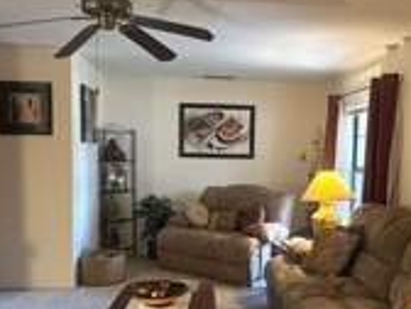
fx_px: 475
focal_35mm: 40
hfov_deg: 46.5
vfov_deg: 35.8
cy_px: 189
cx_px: 247
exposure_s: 1/60
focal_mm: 2.22
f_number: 2.2
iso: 640
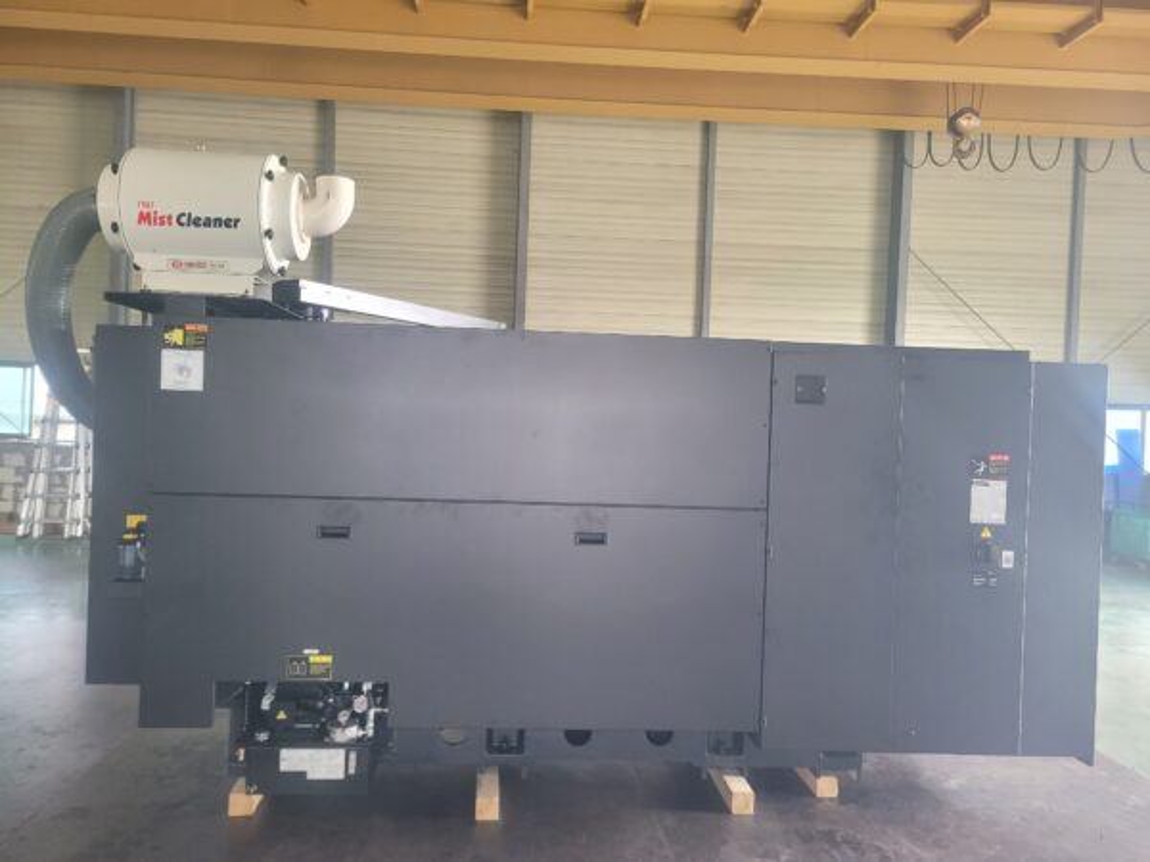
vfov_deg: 53.1
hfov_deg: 67.3
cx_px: 575
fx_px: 864
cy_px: 431
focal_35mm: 26
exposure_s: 1/120
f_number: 1.8
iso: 250
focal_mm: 5.4
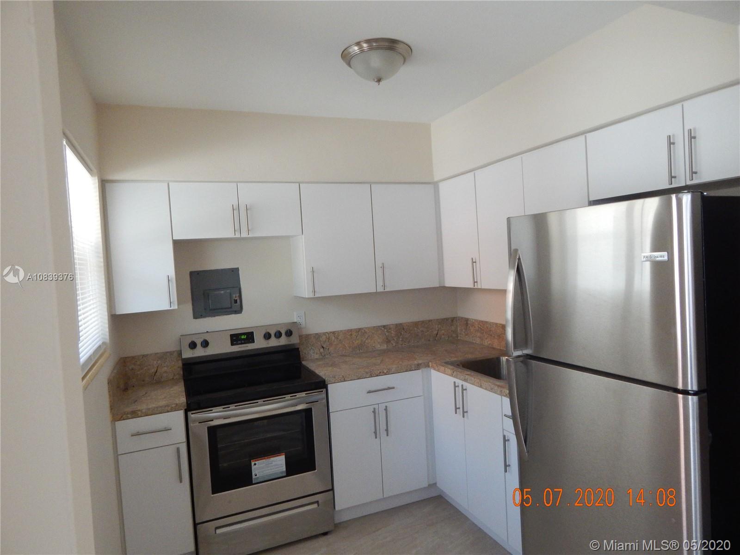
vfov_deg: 61.1
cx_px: 370
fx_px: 470
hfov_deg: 76.4
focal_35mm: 22
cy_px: 278
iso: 125
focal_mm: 4
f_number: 3
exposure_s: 1/30
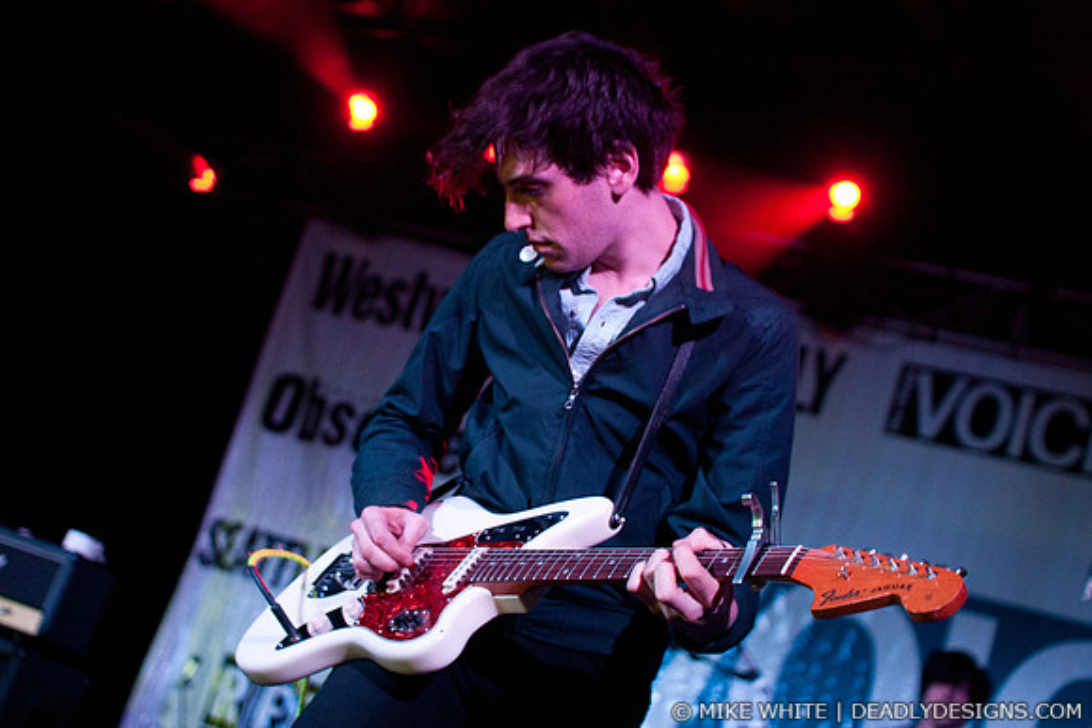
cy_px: 364
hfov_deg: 43.6
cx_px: 546
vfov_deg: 29.9
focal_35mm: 45
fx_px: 1365
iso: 1250
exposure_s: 1/160
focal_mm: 30
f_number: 2.2
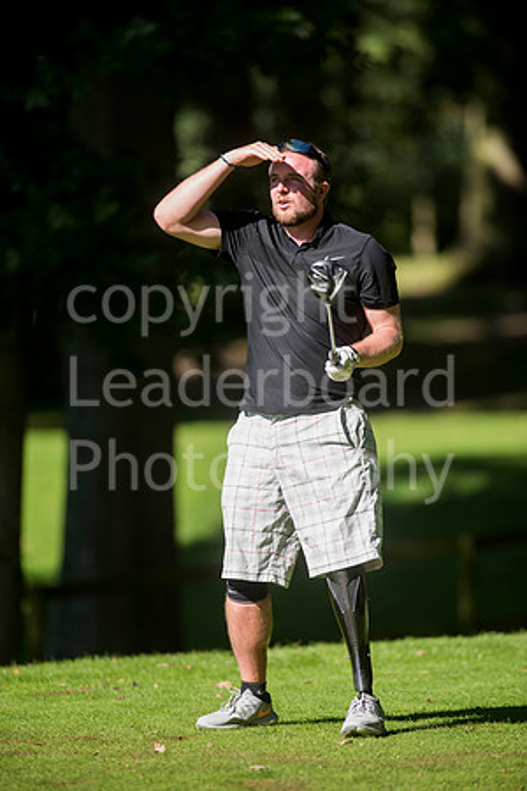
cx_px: 264
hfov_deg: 4.6
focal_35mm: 300
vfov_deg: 6.9
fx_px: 6587
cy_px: 396
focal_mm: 300
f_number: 3.5
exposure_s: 1/2000
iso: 320
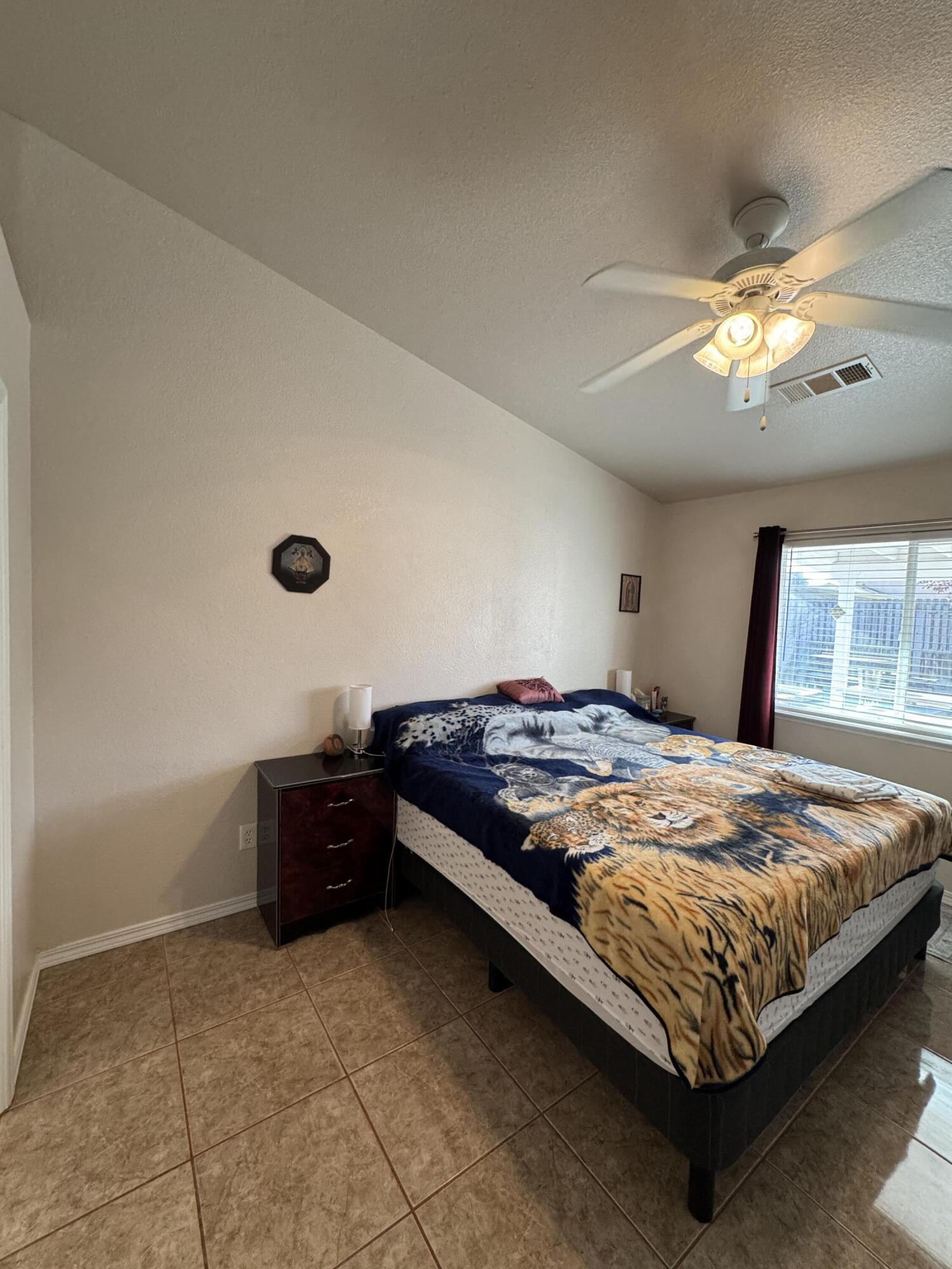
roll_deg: -1.7
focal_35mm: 14
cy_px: 634
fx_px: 513
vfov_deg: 102.1
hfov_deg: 85.7
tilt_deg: -3.9
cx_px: 476
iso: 320
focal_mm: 2.22
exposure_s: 1/120
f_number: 2.2
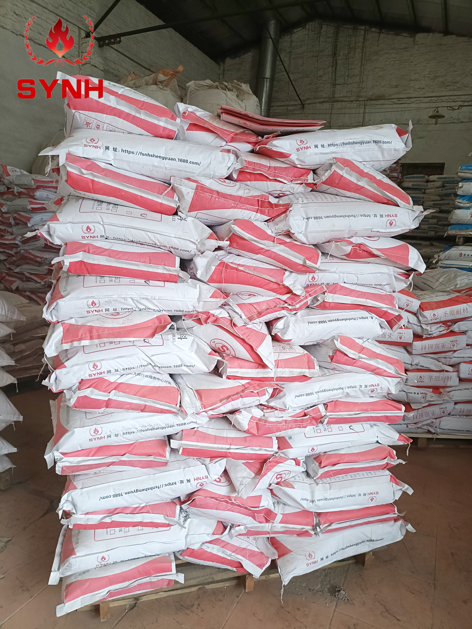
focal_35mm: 25
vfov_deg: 69.4
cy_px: 314
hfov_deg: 54.9
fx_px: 455
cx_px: 236
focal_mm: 4.7
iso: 2049
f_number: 1.7
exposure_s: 1/50
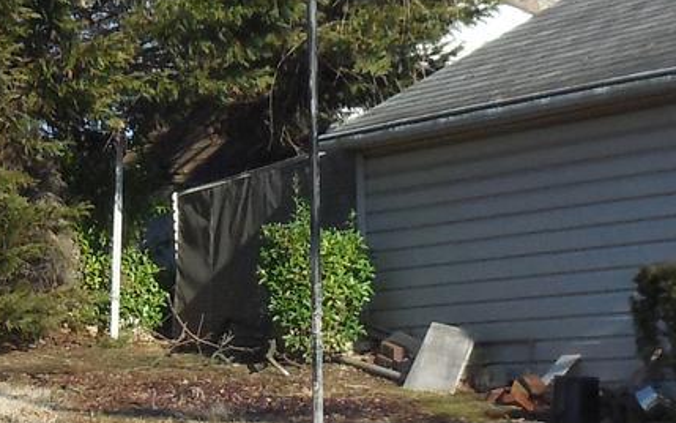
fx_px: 3168
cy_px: 246
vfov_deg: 7.6
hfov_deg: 12.1
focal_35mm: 172
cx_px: 159
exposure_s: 1/800
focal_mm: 6.1
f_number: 3.4
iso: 125
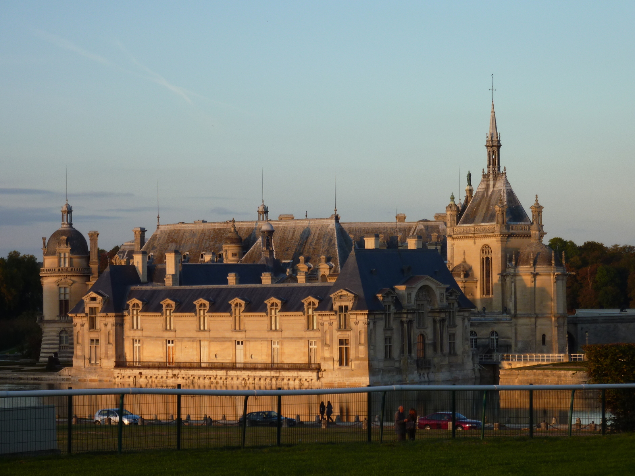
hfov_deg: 17.7
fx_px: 2036
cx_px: 318
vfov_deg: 13.3
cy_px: 238
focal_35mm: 111
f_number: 4.4
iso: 80
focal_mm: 18.2
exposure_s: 1/160
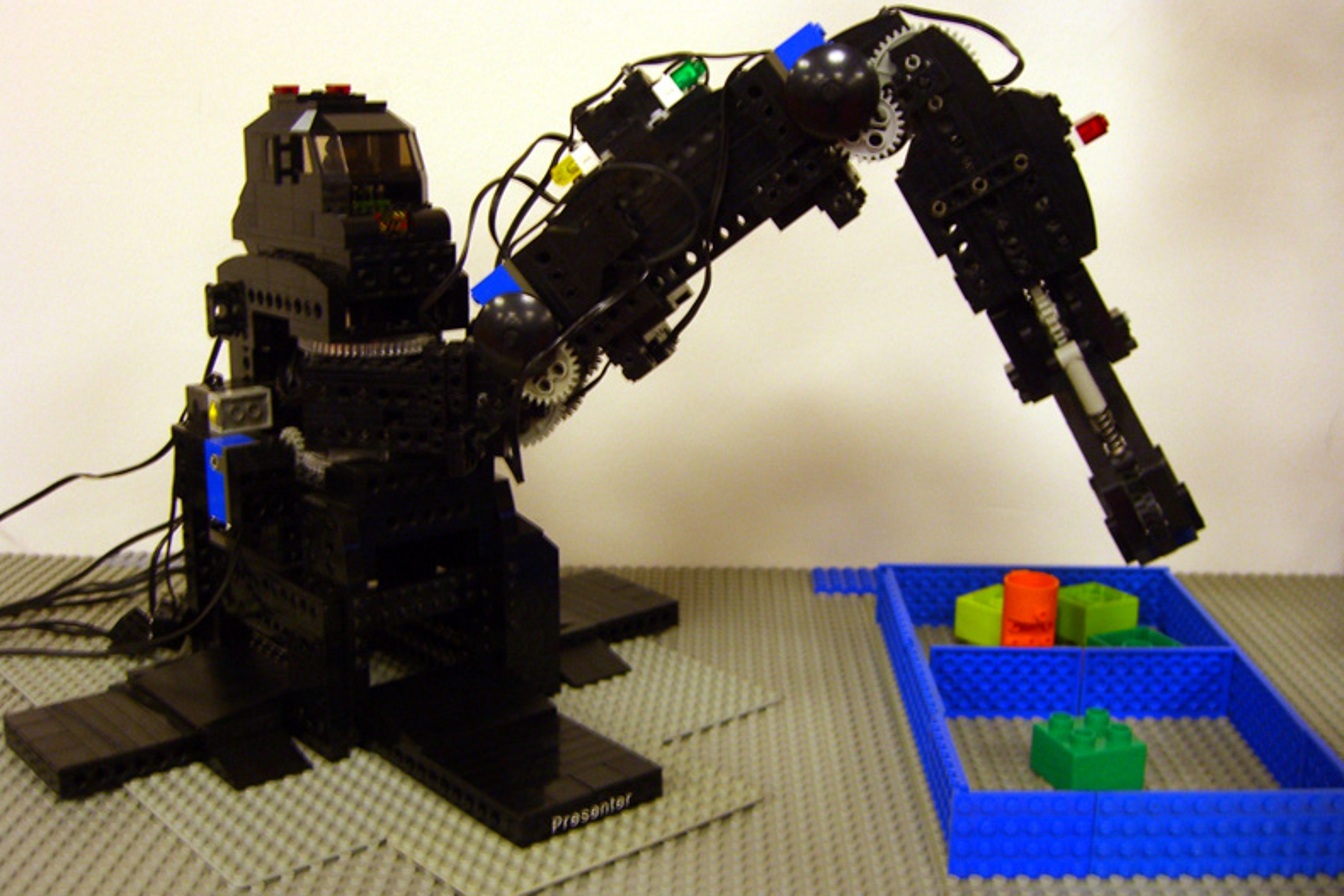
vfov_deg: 33.4
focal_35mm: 40
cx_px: 669
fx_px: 1494
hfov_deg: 48.5
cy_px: 466
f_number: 2.8
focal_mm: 7.9
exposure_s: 1/10
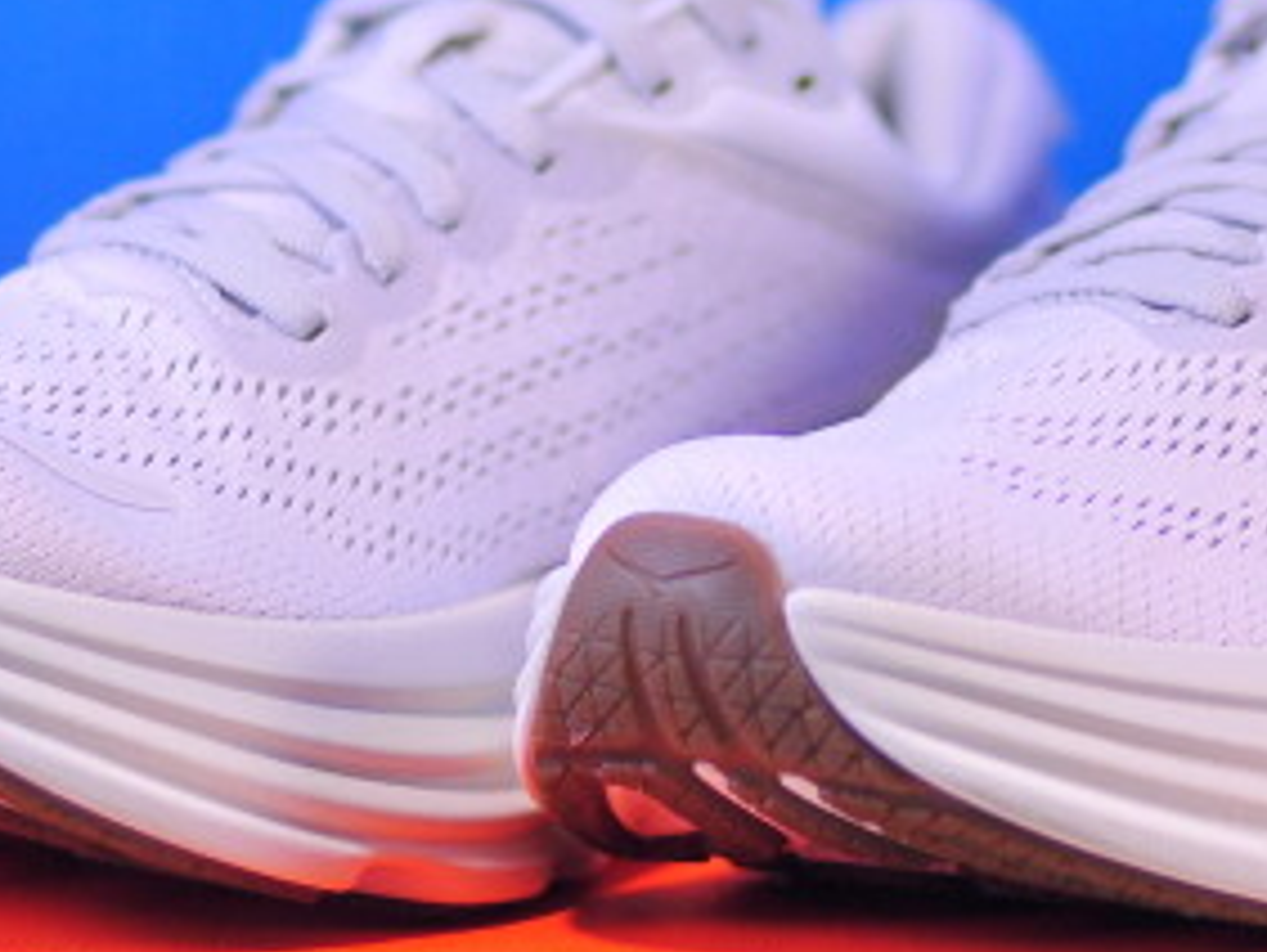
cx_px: 890
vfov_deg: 7.3
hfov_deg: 9.7
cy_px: -25
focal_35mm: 204
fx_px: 7473
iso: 250
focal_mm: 50
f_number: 2
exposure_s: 1/320
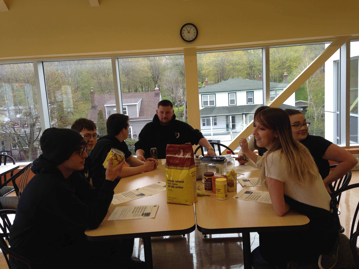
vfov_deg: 42.9
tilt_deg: -7.9
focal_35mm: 33
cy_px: 134
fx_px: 342
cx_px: 180
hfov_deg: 55.4
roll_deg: +4.3
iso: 50
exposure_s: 1/146
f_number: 2.4
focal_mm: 4.12
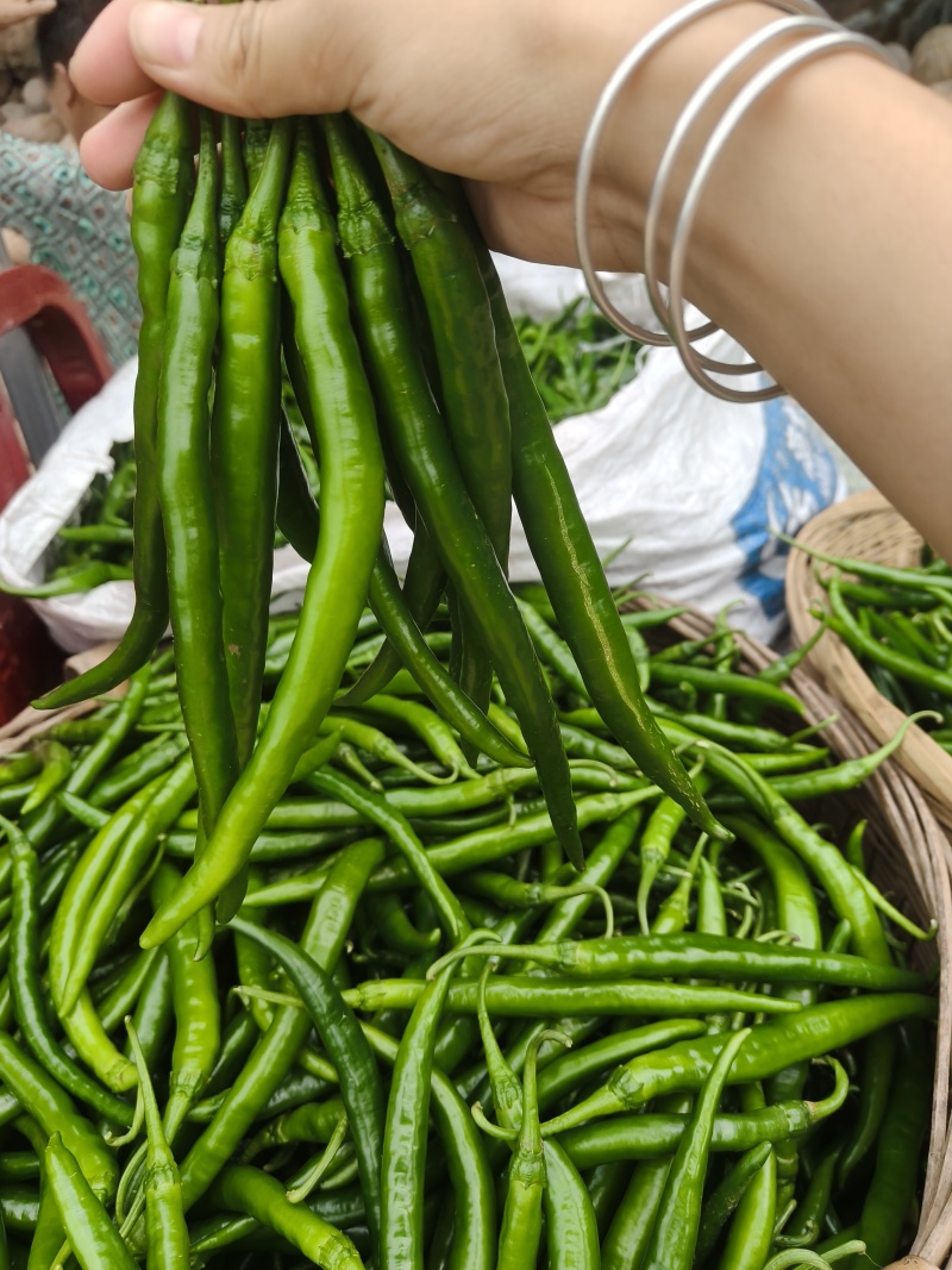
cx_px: 476
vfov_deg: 71.6
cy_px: 635
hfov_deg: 56.8
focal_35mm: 24
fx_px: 880
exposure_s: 1/1624
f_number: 1.8
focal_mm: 5.59
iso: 50
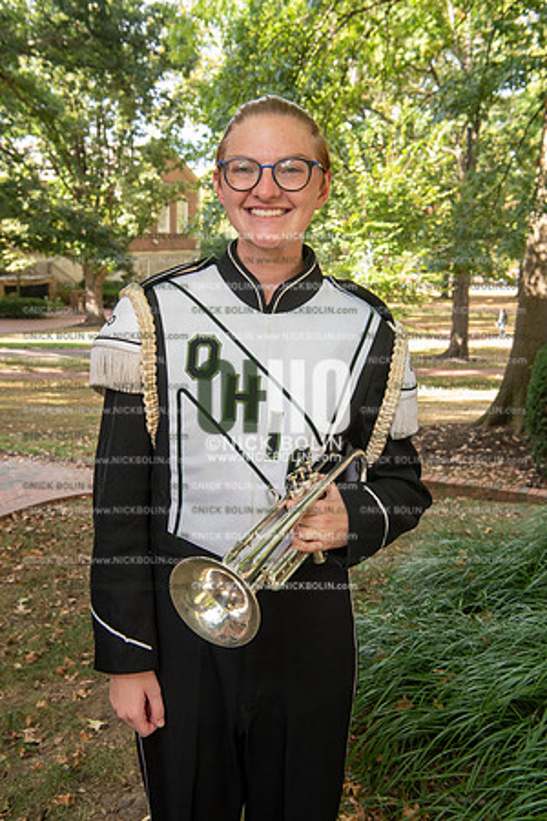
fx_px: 957
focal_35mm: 42
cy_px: 410
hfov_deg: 31.9
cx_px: 274
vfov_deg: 46.4
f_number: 8
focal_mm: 42
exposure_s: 1/100
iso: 500
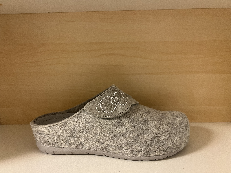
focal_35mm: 26
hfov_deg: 67.3
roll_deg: +1.7
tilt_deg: -10.2
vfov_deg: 53.1
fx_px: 174
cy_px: 86
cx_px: 116
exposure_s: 1/50
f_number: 1.5
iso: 250
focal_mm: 5.7
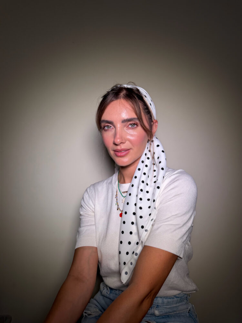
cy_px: 162
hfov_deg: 56.8
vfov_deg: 71.6
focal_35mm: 24
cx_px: 121
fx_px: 224
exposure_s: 1/243
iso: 64
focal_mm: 6.76
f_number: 1.78
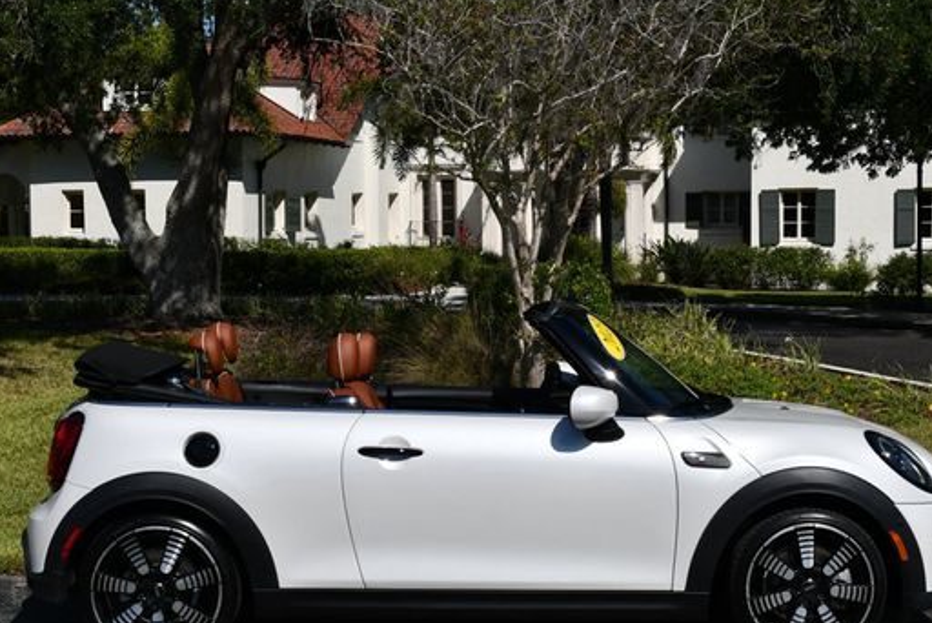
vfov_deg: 19.5
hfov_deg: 28.8
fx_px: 1813
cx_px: 510
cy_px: 355
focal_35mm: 70
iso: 100
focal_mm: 28
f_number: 10
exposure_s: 1/400
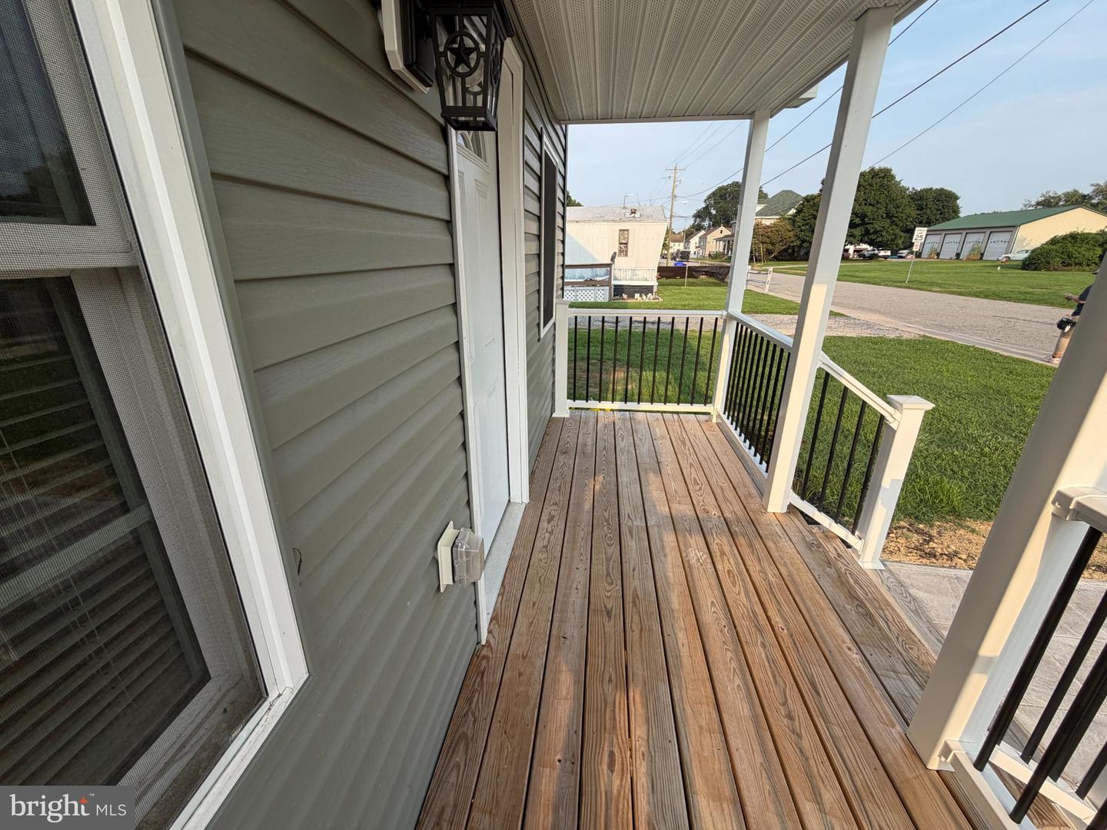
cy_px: 415
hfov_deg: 102.1
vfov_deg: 85.7
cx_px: 554
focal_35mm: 14
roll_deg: +1.2
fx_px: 448
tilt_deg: -20.9
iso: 40
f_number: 2.2
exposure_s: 1/540
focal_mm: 2.22
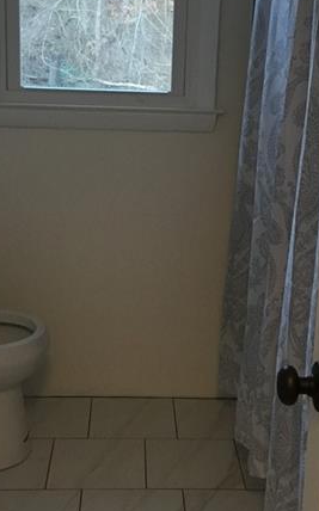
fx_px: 822
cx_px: 180
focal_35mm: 59
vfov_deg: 34.5
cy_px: 211
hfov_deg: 22.0
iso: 160
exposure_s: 1/30
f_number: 2.4
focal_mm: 3.3
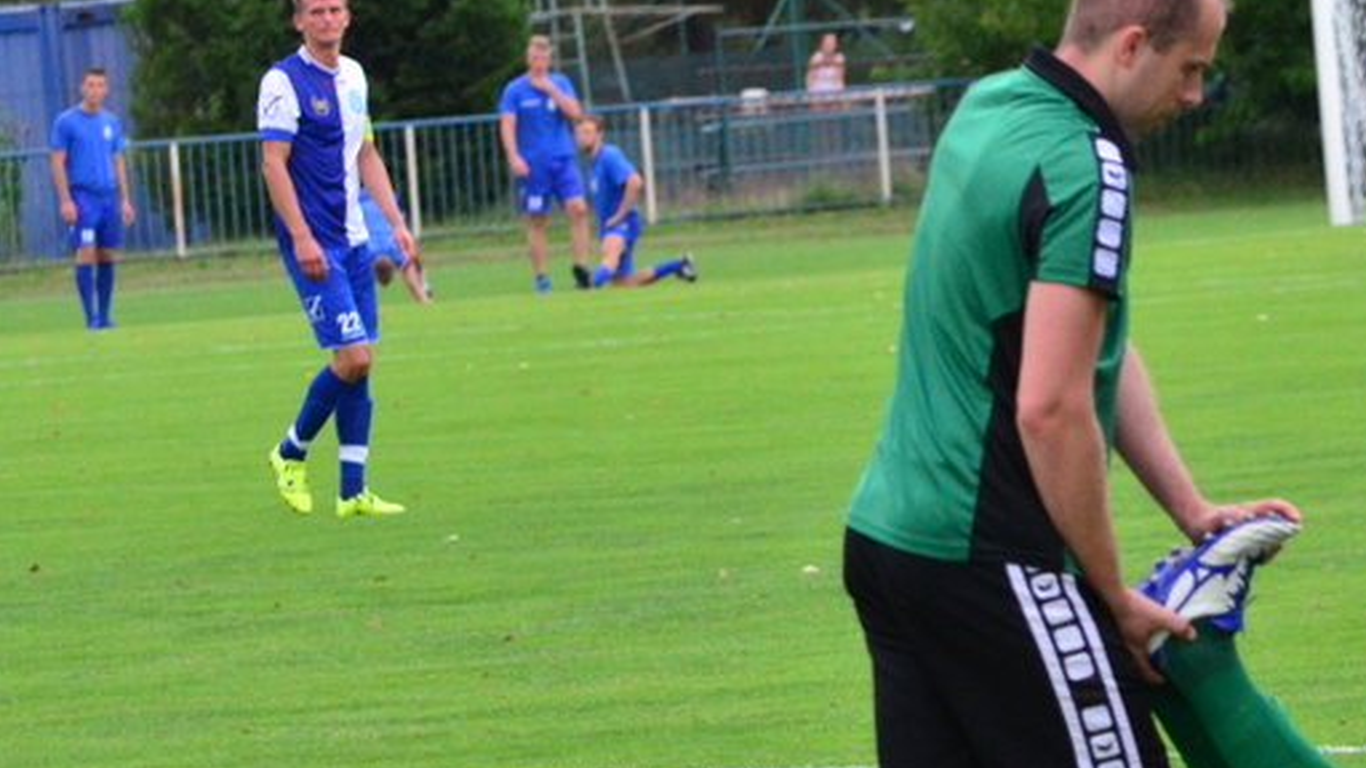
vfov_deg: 3.2
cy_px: 647
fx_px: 13583
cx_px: 1470
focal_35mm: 375
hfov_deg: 5.7
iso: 1600
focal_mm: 102
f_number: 5
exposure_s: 1/320
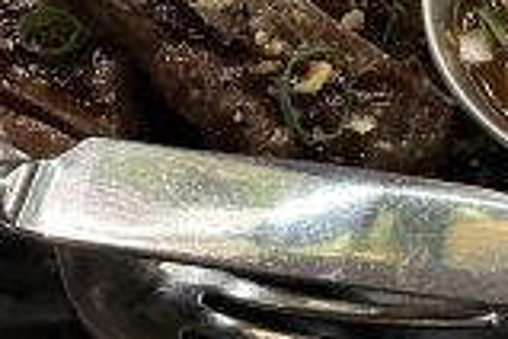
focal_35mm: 94
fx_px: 1326
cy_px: -83
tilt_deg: -54.0
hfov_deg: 21.6
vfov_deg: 14.1
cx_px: 342
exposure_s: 1/25
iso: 800
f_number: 1.78
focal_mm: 6.86
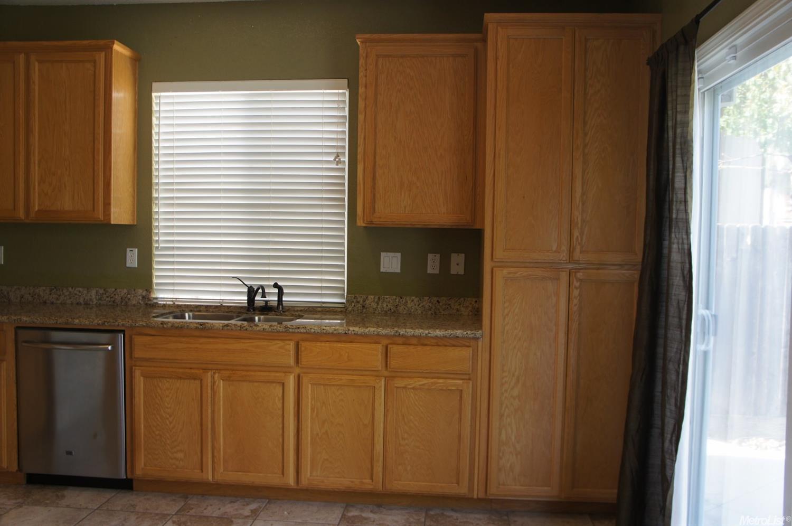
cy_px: 263
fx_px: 659
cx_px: 396
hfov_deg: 62.0
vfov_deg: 43.5
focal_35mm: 30
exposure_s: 1/30
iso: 200
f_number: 4
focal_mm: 20
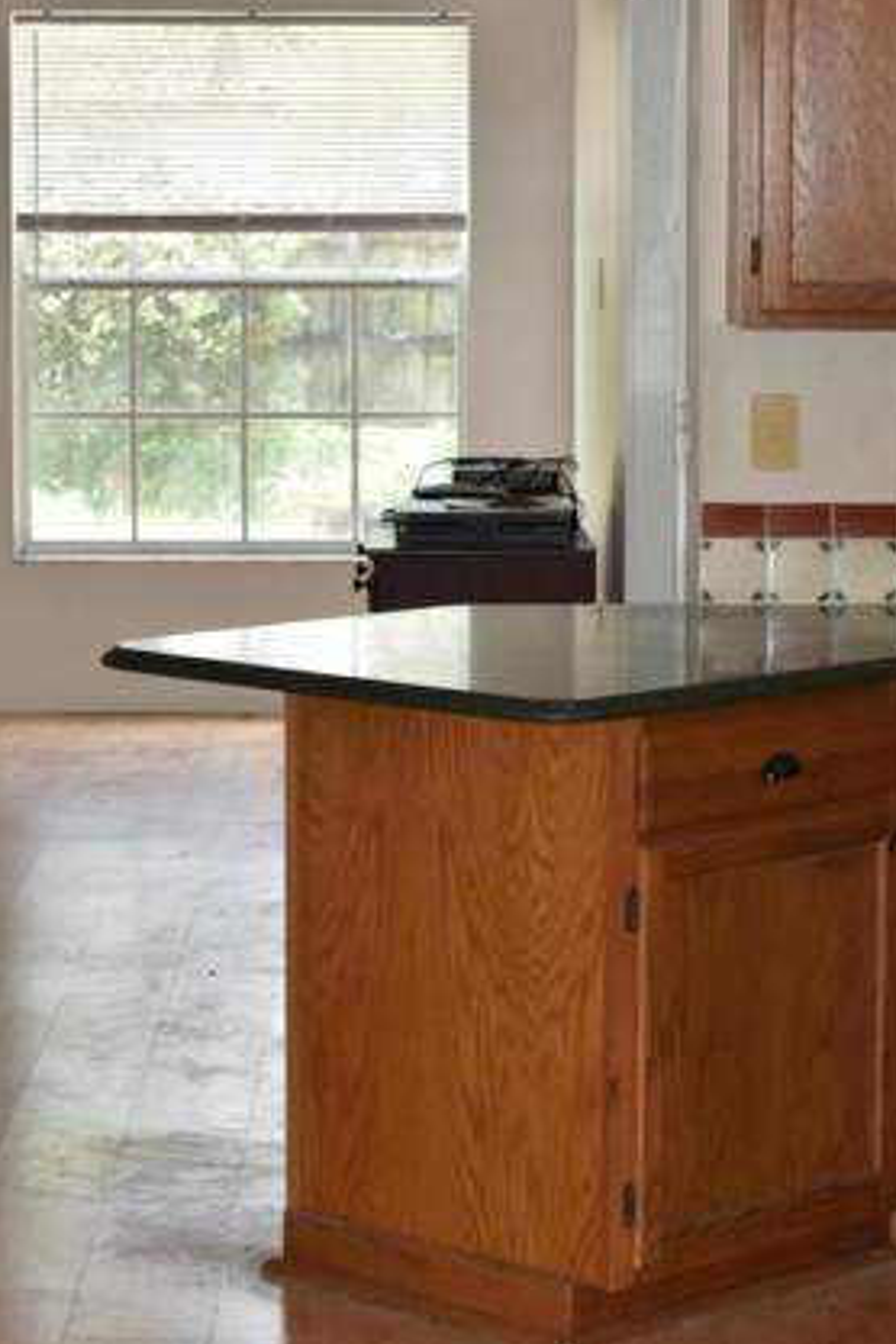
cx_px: 451
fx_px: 3994
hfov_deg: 12.8
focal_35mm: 107
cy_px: 566
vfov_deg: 19.1
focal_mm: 62
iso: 800
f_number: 5.6
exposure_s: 1/125
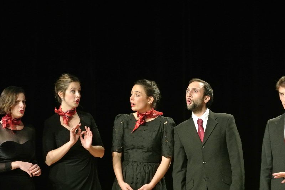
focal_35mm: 143
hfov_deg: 14.3
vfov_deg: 9.6
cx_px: 142
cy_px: 95
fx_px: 1133
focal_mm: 53.1
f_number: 4.2
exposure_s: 1/60
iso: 3200
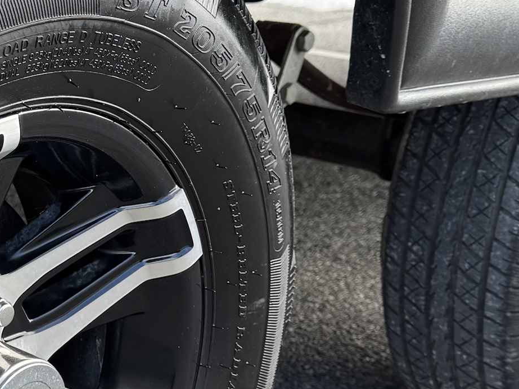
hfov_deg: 23.9
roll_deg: -5.3
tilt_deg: -21.8
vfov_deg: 18.7
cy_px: 325
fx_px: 1169
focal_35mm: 78
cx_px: -6
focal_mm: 6.76
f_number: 1.78
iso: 80
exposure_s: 1/383
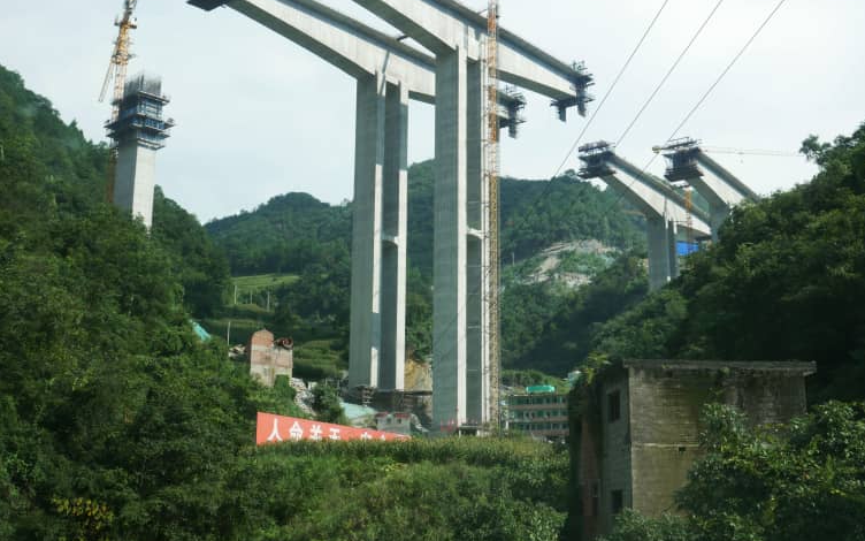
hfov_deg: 41.1
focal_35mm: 49
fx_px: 1155
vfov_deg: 26.3
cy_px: 253
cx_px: 433
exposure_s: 1/250
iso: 200
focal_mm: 23
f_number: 8
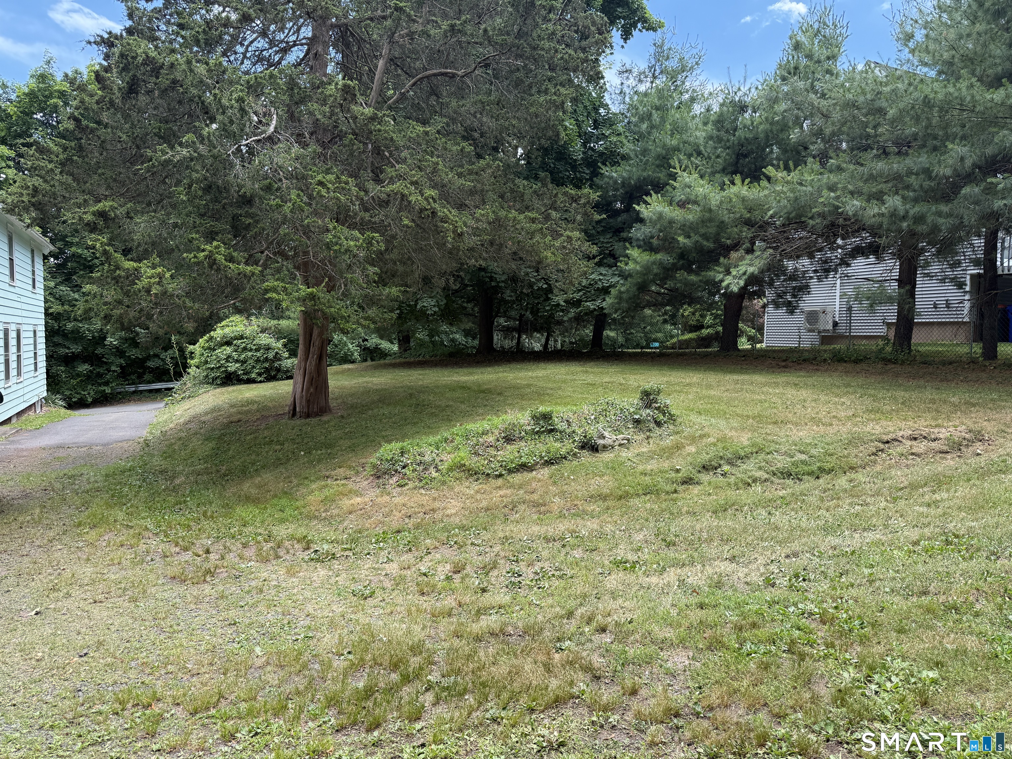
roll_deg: -0.9
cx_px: 506
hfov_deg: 71.6
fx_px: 702
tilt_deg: -3.4
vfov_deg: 56.8
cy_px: 380
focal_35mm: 24
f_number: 1.78
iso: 80
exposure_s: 1/728
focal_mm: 6.76
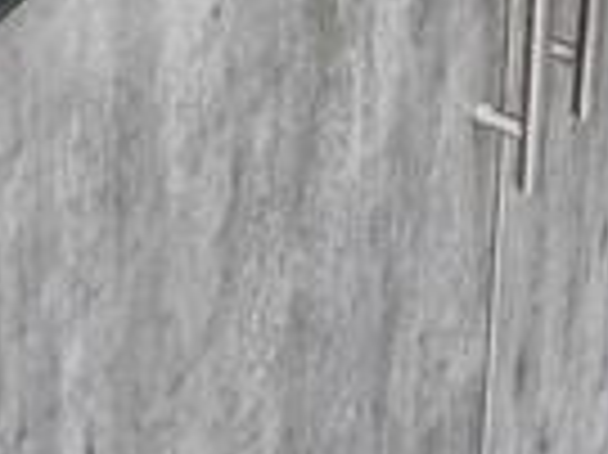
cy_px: -670
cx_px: -45
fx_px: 2387
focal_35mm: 136
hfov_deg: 14.2
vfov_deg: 9.6
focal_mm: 5.54
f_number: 1.8
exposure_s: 1/100
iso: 250
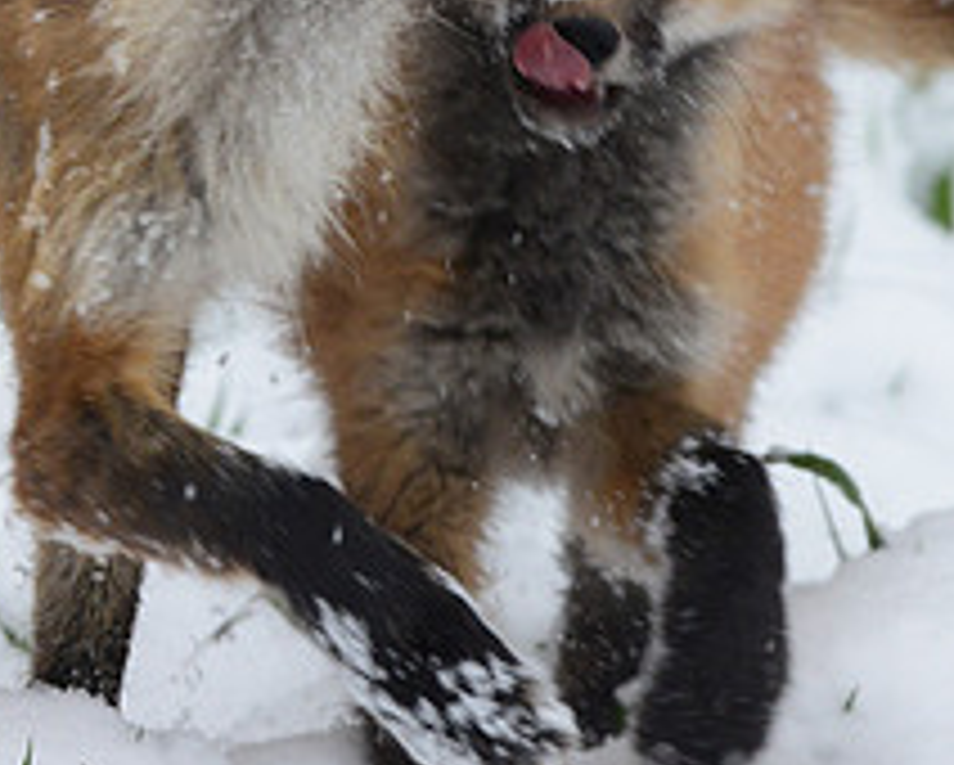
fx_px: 43465
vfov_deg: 1.0
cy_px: -79
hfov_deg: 1.3
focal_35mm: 1538
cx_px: 266
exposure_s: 1/500
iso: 2000
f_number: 9
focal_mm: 600
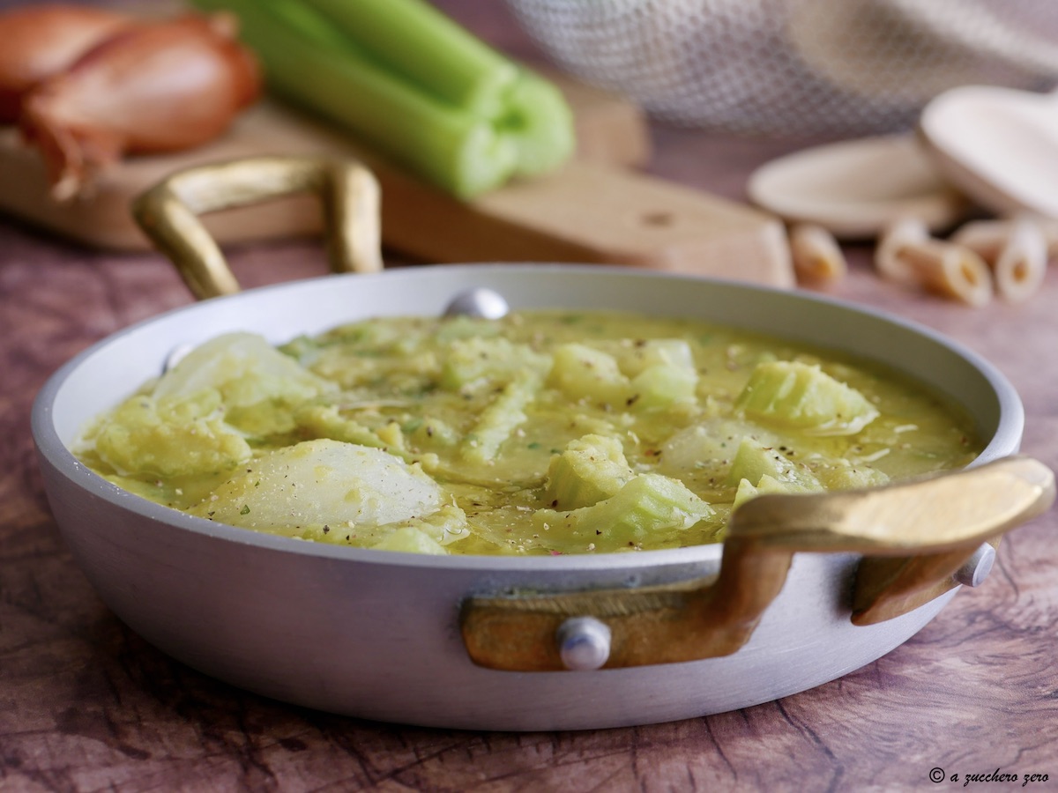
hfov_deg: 22.8
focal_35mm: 86
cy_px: 396
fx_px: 2628
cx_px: 529
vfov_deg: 17.2
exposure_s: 1/10
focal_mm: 43
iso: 200
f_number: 5
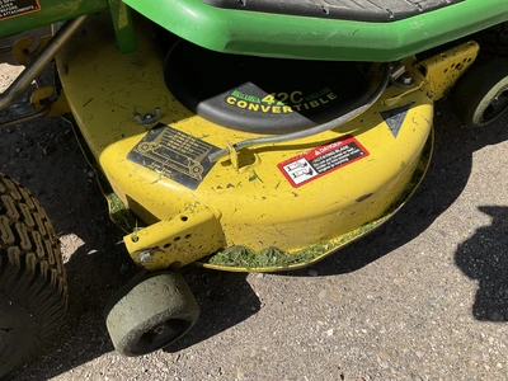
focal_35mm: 29
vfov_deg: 48.2
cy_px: 190
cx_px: 254
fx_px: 426
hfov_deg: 61.7
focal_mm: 3
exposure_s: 1/1675
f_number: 1.8
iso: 25
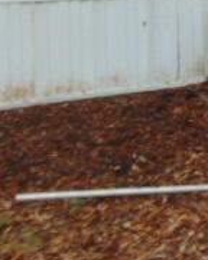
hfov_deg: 15.3
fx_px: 669
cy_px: -33
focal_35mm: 87
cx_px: 370
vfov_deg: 20.8
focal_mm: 4.5
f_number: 3
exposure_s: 1/80
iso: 80
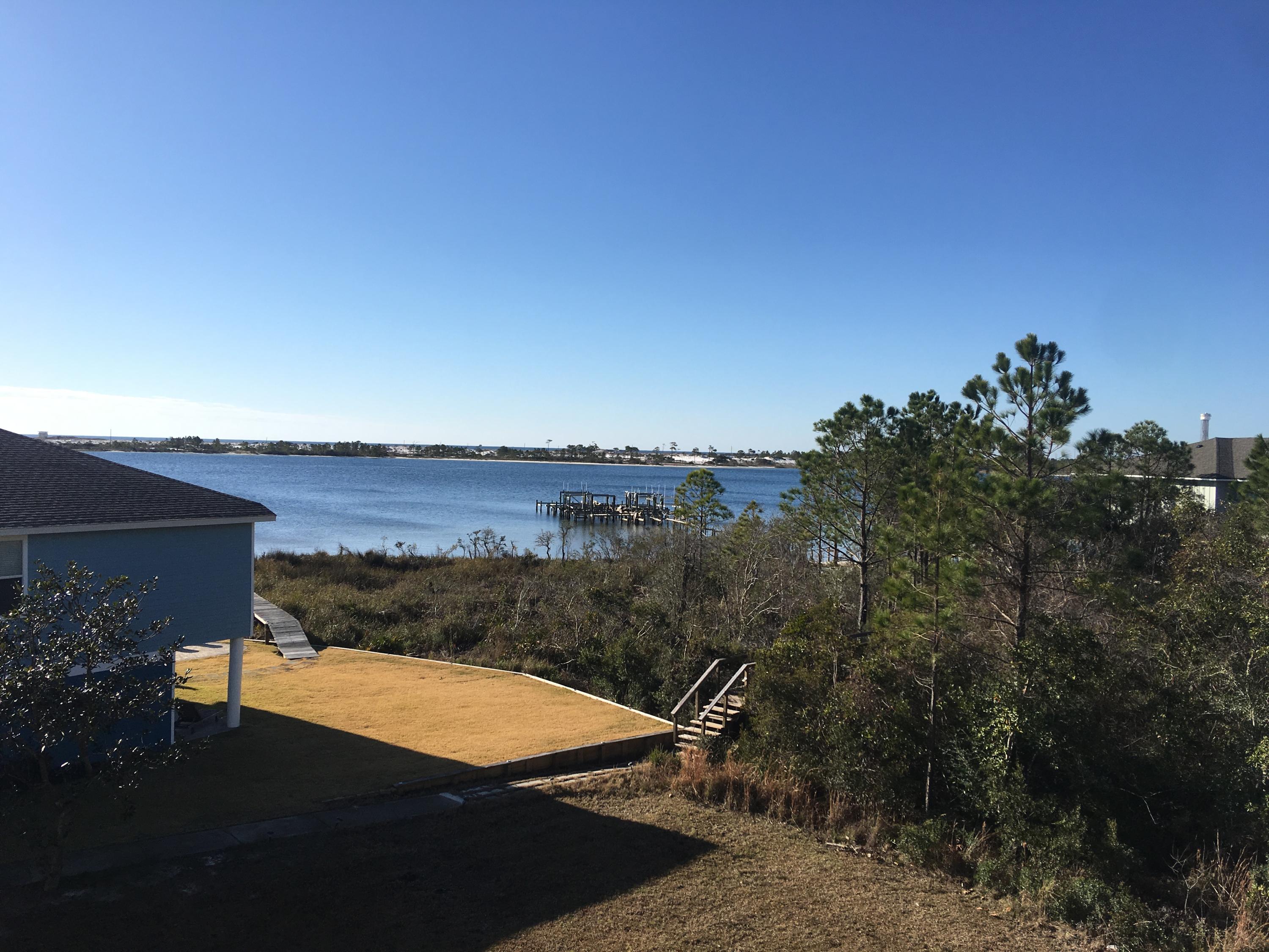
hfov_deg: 61.7
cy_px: 476
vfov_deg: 48.2
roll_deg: -2.2
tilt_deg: +2.2
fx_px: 1063
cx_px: 634
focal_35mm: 29
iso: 25
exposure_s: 1/2024
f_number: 2.2
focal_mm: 4.15
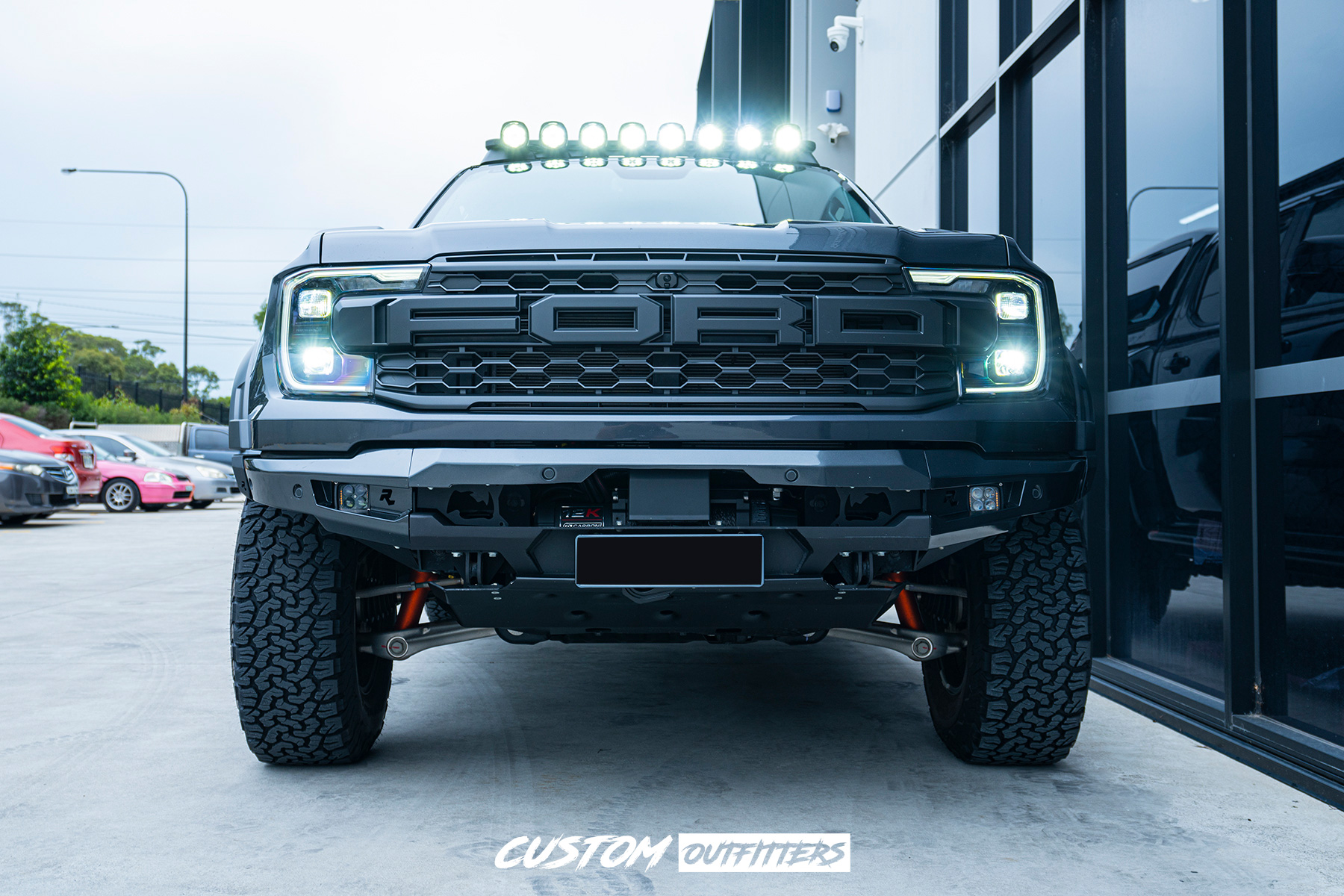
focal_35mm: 29
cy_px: 448
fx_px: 1083
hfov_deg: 63.7
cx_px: 672
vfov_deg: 45.0
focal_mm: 29
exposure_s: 1/80
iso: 100
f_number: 4.5
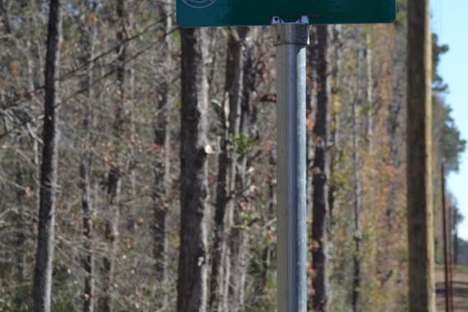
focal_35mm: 158
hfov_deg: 13.0
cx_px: 294
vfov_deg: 8.7
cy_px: 13
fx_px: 2054
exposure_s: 1/200
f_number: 7.1
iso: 100
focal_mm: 46
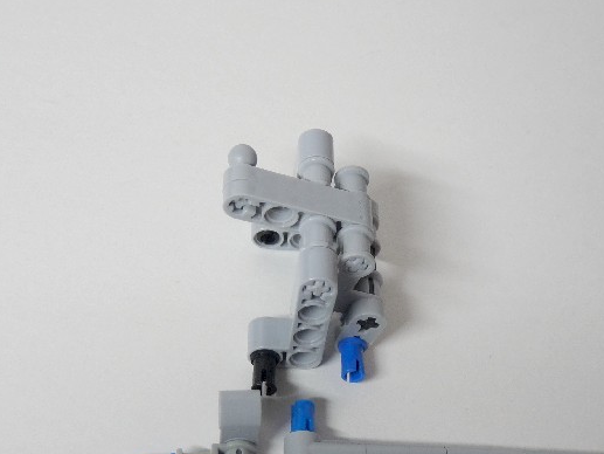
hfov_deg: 29.8
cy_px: 290
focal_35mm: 65
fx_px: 1134
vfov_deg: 22.5
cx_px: 357
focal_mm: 7.4
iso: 100
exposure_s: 1/15
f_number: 3
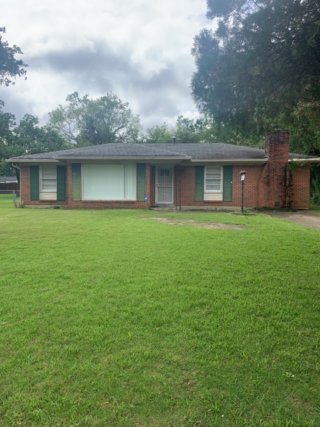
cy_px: 214
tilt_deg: -1.3
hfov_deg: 53.1
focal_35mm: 26
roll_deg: -0.3
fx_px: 320
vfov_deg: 67.3
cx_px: 160
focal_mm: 4.25
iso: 25
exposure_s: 1/1350
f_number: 1.8
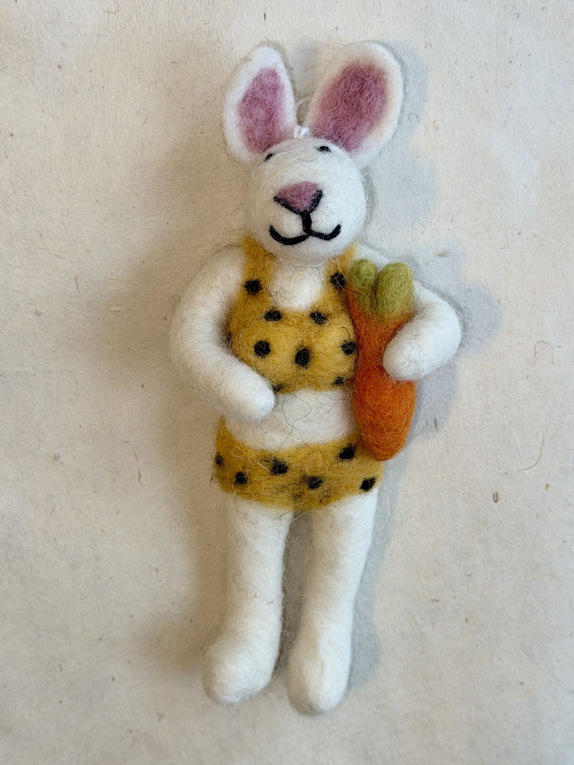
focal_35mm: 51
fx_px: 1127
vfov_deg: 37.5
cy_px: 382
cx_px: 293
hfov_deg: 28.6
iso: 100
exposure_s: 1/120
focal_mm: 6.76
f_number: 1.78
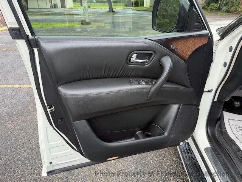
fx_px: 168
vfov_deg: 56.8
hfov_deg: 71.6
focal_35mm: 24
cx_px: 121
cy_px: 91
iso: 100
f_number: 1.78
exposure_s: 1/514
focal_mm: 6.76
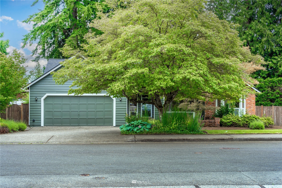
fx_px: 360
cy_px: 94
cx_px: 141
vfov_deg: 29.2
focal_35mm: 46
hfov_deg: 42.7
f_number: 7.1
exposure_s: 1/50
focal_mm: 46
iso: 100
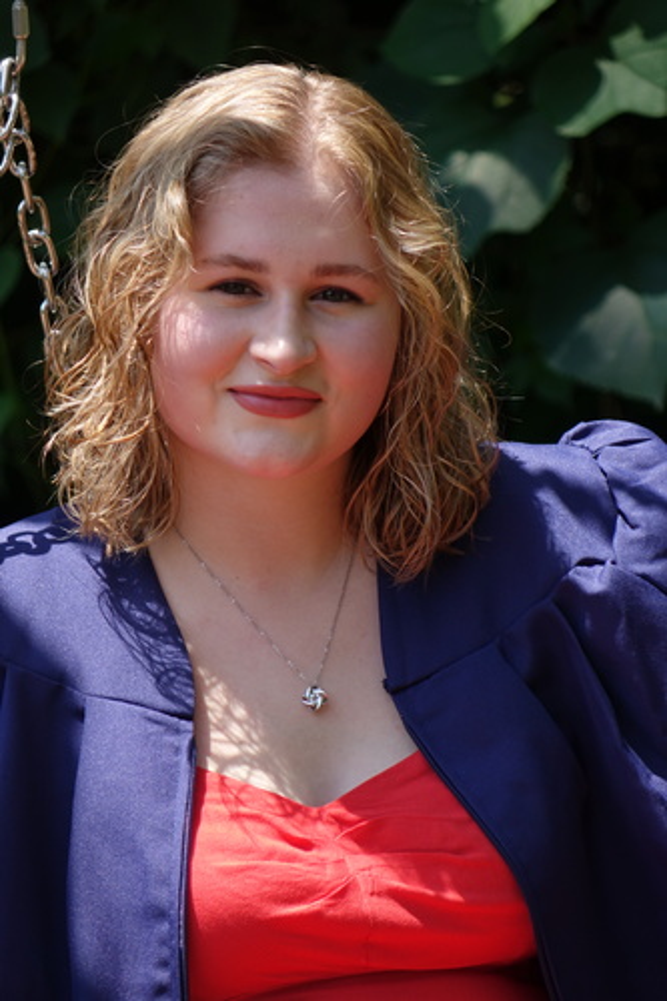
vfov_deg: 10.3
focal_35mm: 200
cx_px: 334
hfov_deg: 6.9
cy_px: 500
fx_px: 5562
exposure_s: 1/640
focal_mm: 73.3
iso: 100
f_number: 2.8
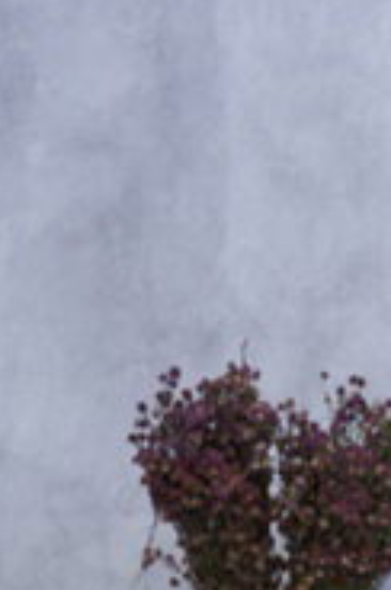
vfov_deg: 10.1
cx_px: 1090
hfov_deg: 6.5
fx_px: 3205
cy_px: 911
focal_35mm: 196
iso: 640
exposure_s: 1/160
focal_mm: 30
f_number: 5
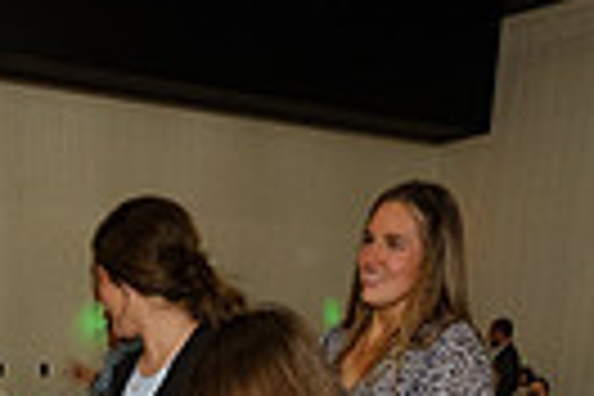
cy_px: 736
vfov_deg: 16.7
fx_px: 1089
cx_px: 104
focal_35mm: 66
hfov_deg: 29.7
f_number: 4
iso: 1600
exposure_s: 1/40
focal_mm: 10
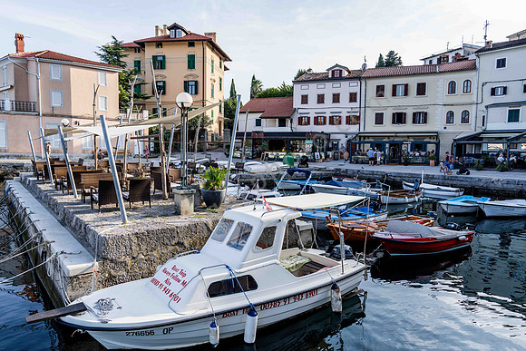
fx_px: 351
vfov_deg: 53.2
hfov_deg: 73.7
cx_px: 263
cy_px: 176
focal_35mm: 24
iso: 320
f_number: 6.3
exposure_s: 1/400
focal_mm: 24
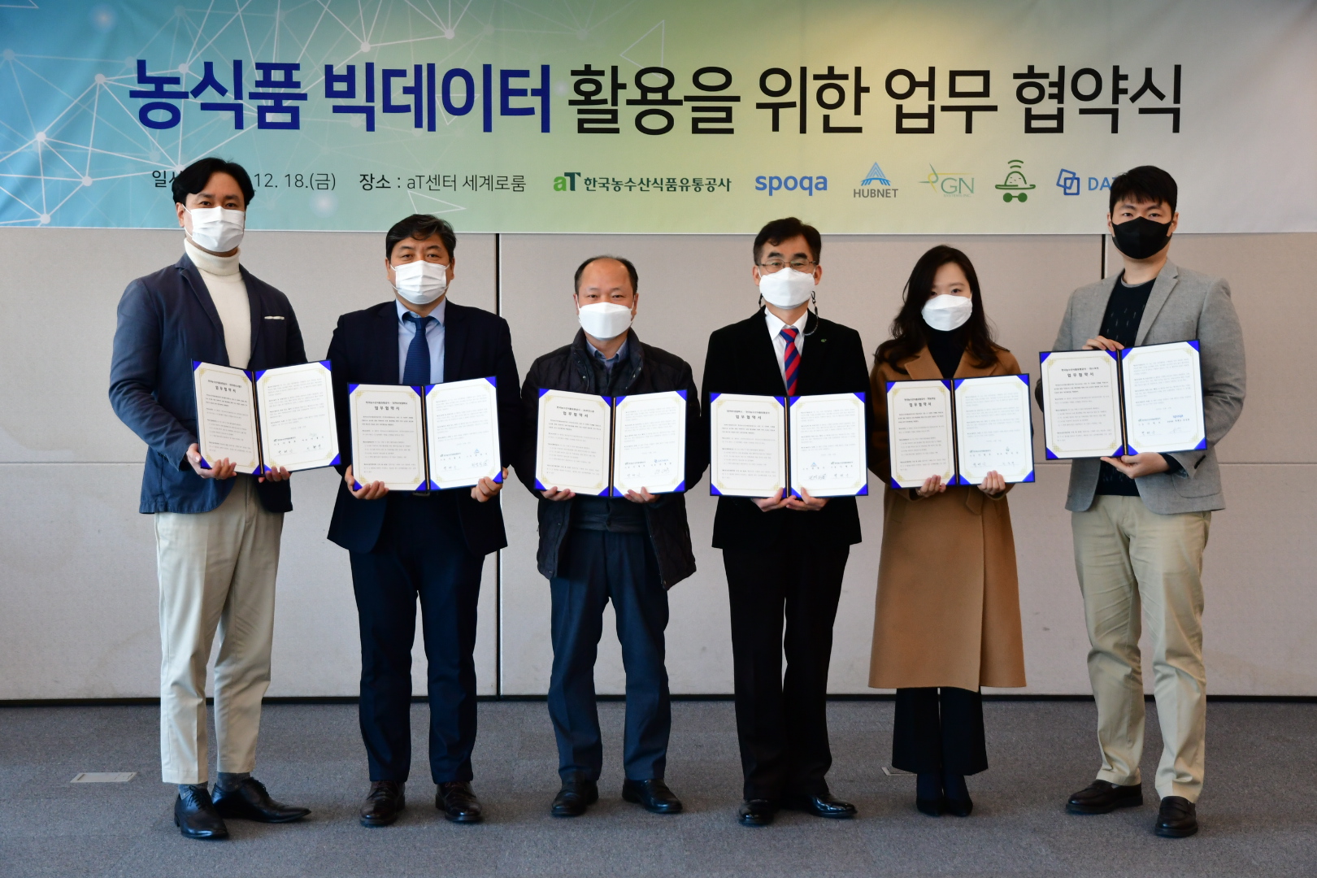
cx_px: 658
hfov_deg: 35.1
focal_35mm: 57
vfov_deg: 23.8
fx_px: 2085
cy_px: 439
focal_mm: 38
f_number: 4.8
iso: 1000
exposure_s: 1/60
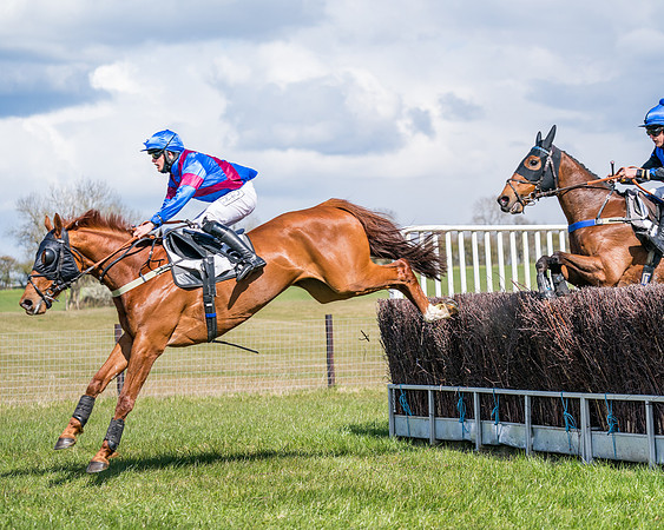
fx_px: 2268
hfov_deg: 16.6
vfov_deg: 13.3
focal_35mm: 115
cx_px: 427
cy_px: 249
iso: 200
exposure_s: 1/1600
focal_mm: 95
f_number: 4
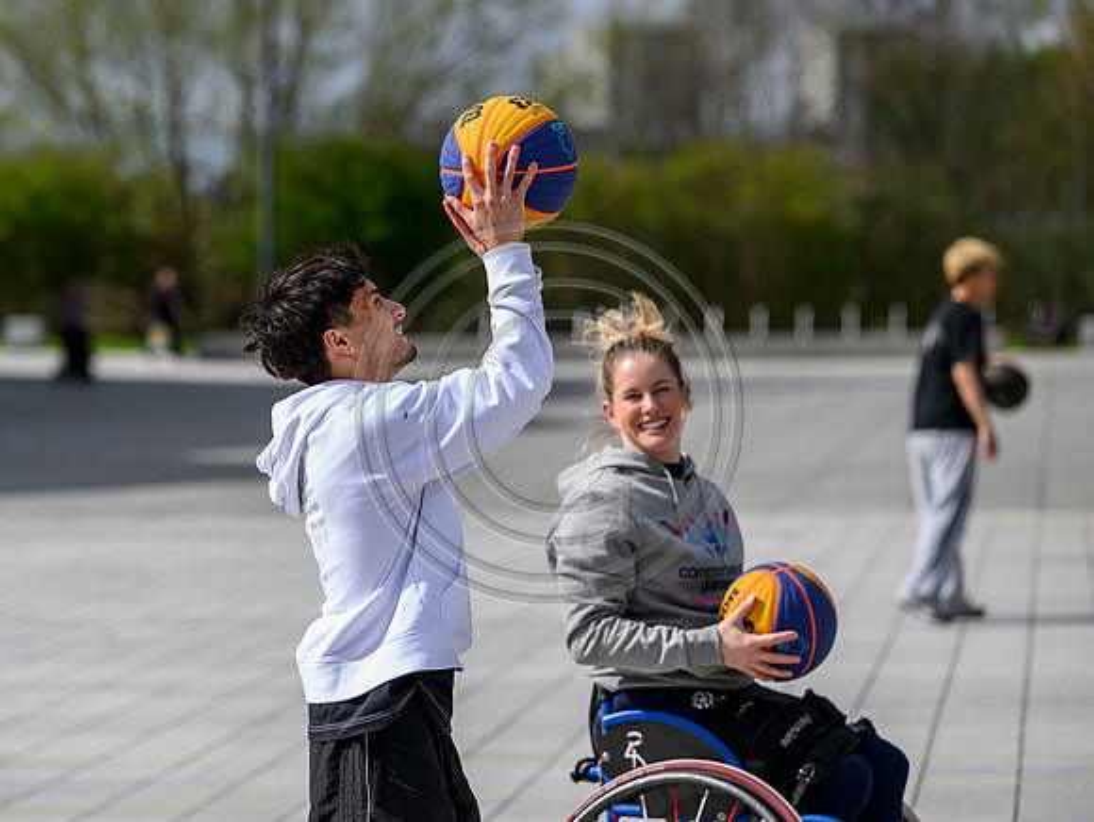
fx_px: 4828
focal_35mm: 153
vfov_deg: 9.7
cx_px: 450
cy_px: 393
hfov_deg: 12.9
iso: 400
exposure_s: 1/5000
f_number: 3.5
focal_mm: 135
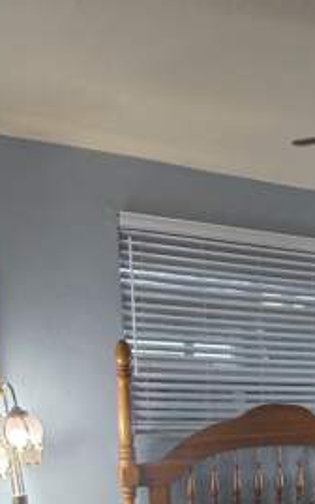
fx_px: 797
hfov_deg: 20.1
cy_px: 525
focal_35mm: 58
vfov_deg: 31.9
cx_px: 431
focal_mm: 6.3
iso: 500
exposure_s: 1/120
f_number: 1.7
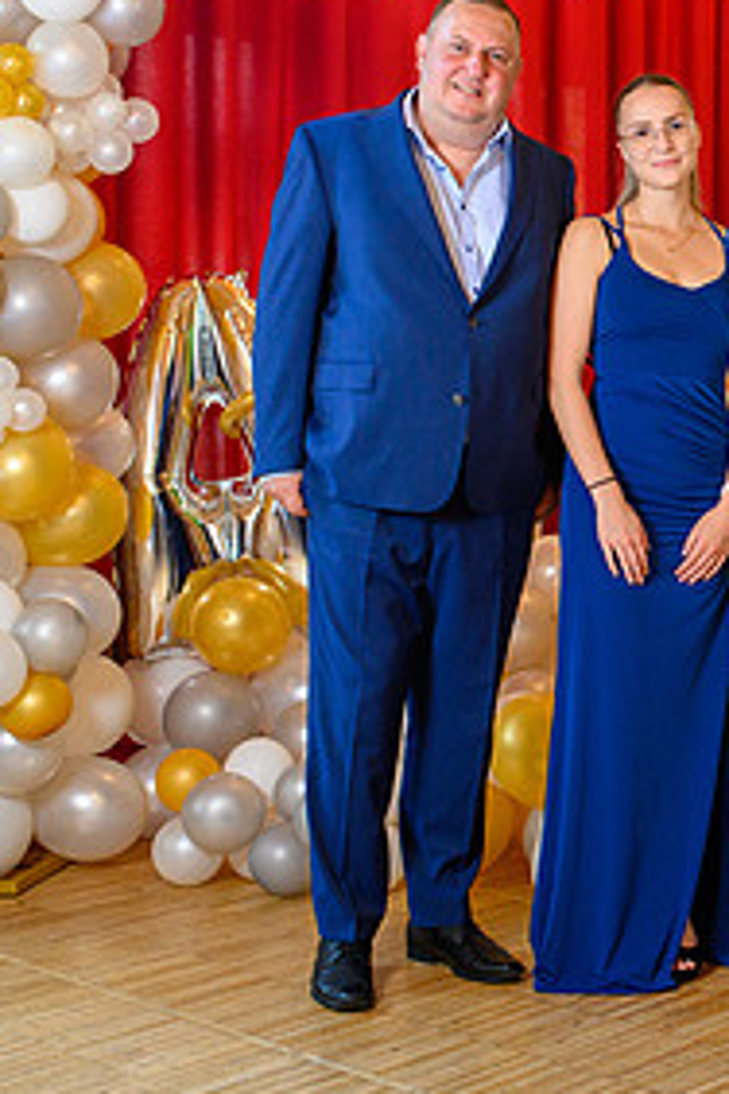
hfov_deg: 18.0
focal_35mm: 72
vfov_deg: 27.9
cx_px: 880
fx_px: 2187
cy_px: 349
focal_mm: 35
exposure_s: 1/100
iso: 1250
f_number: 3.5
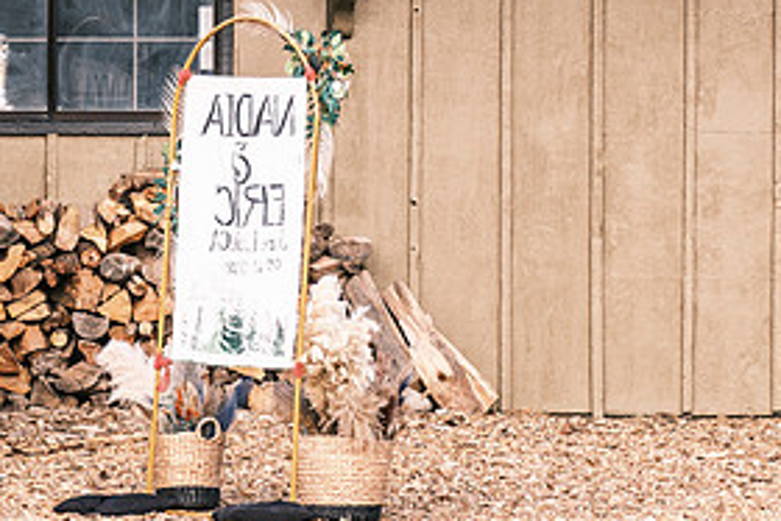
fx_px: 6142
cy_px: 169
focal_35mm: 283
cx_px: 667
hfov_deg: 7.3
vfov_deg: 4.9
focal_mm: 87.1
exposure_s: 1/900
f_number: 2.8
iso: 400
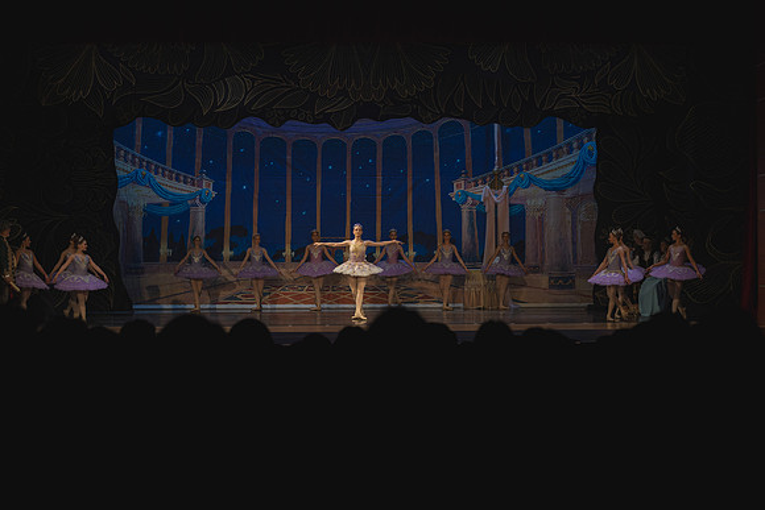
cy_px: 255
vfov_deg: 19.5
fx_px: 1488
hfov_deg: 28.8
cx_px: 382
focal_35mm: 70
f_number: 4
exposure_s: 1/320
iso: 1400
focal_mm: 70
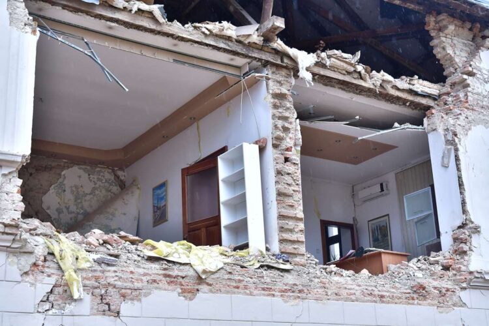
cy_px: 163
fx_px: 652
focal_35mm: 48
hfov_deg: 41.1
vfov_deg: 28.1
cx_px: 244
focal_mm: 32
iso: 320
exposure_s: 1/250
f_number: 4.5
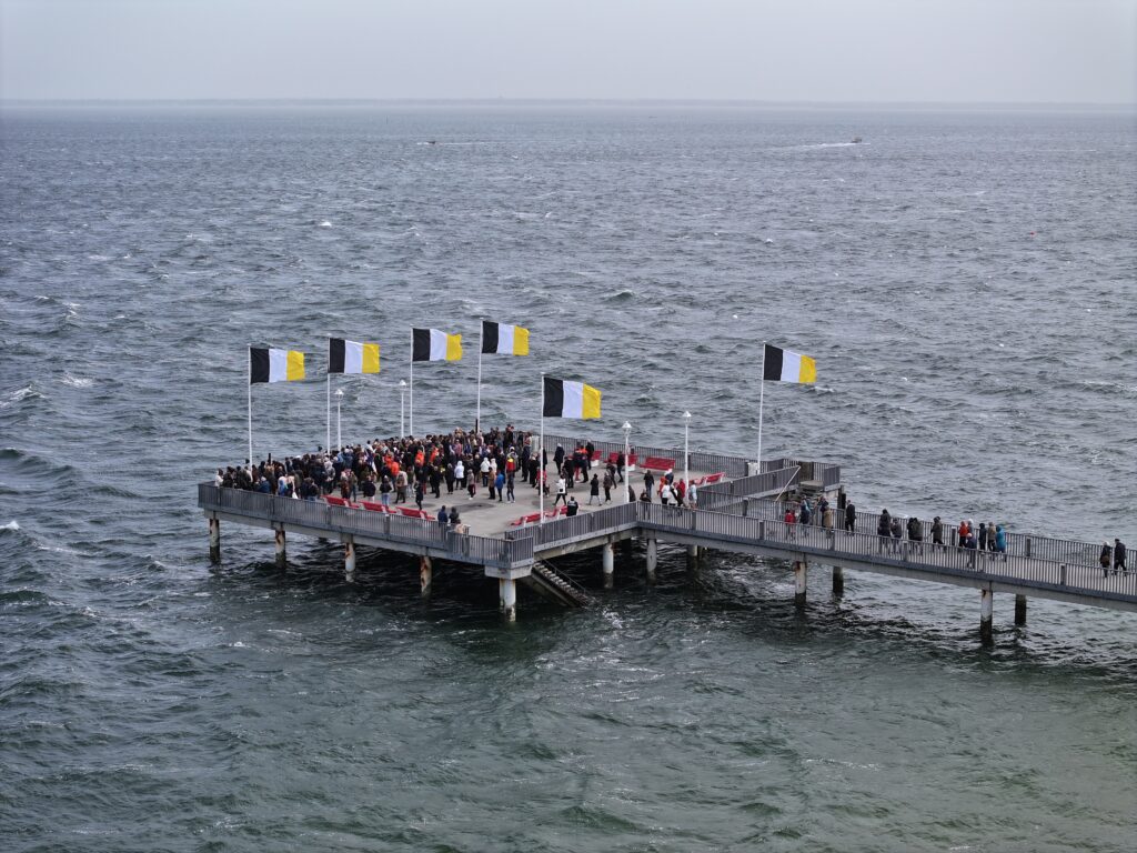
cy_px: 426
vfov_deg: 21.0
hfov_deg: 27.8
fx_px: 2299
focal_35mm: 70
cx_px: 568
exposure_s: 1/800
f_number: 2.8
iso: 100
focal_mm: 19.35
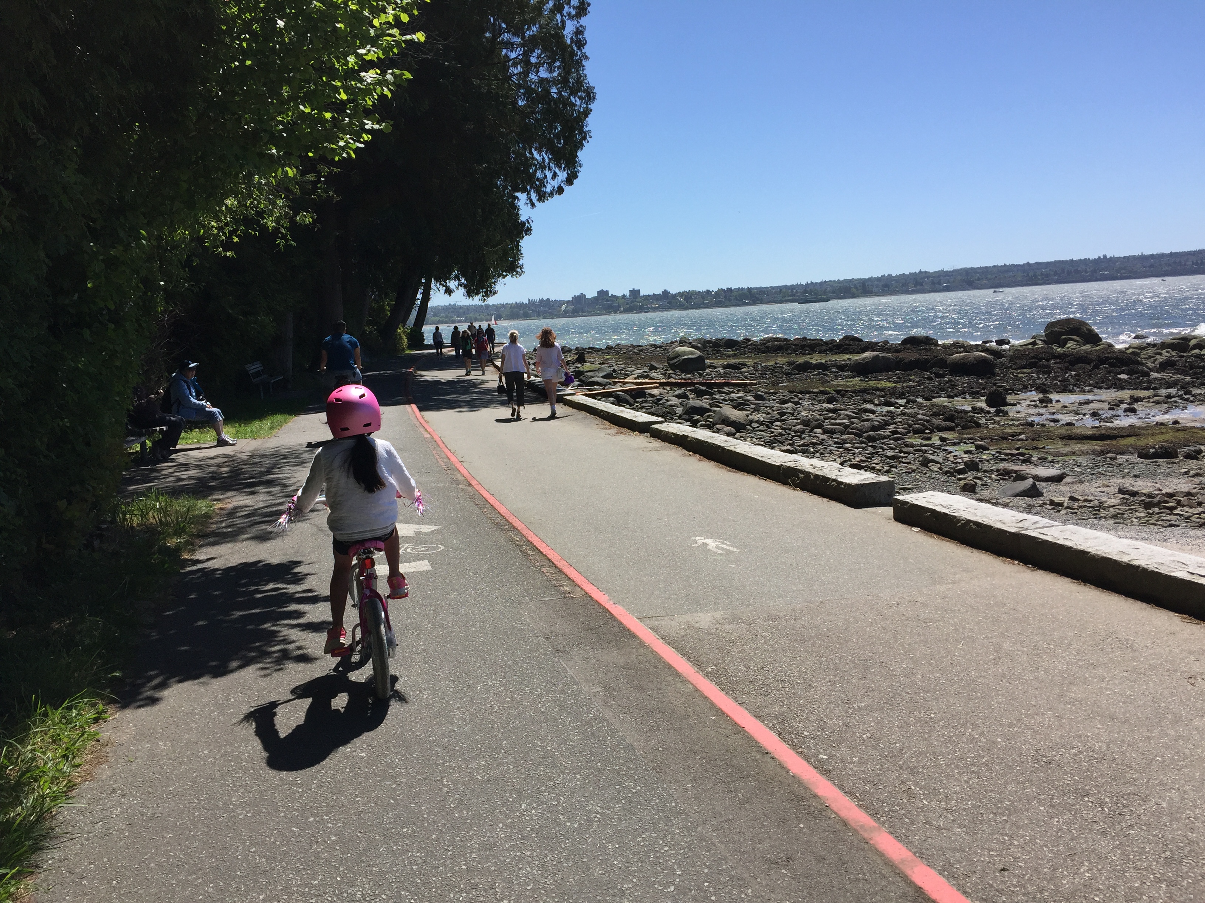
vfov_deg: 48.2
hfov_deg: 61.7
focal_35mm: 29
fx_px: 1010
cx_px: 602
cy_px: 452
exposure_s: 1/3049
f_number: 2.2
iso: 32
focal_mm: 4.15
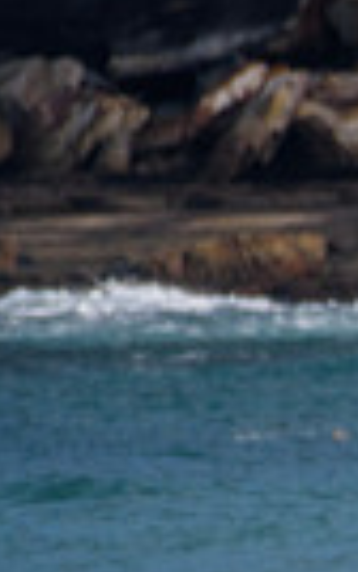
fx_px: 51498
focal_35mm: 3306
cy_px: 770
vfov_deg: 0.6
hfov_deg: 0.4
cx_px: 1193
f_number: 5.6
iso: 200
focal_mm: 500
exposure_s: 1/1600
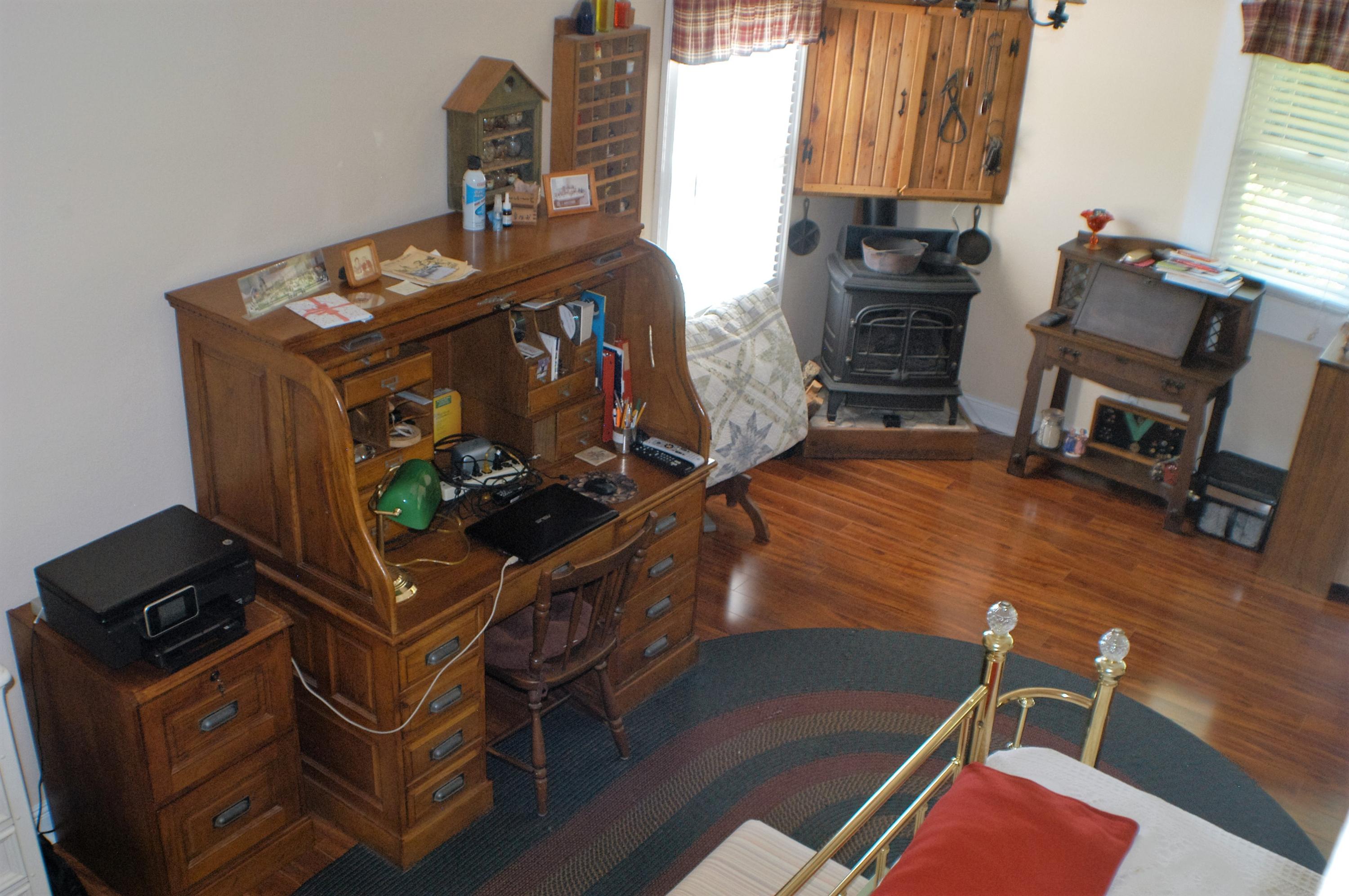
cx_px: 674
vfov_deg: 28.9
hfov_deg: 42.4
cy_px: 448
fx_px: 1741
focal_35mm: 46
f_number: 4.5
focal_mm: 31
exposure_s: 1/100
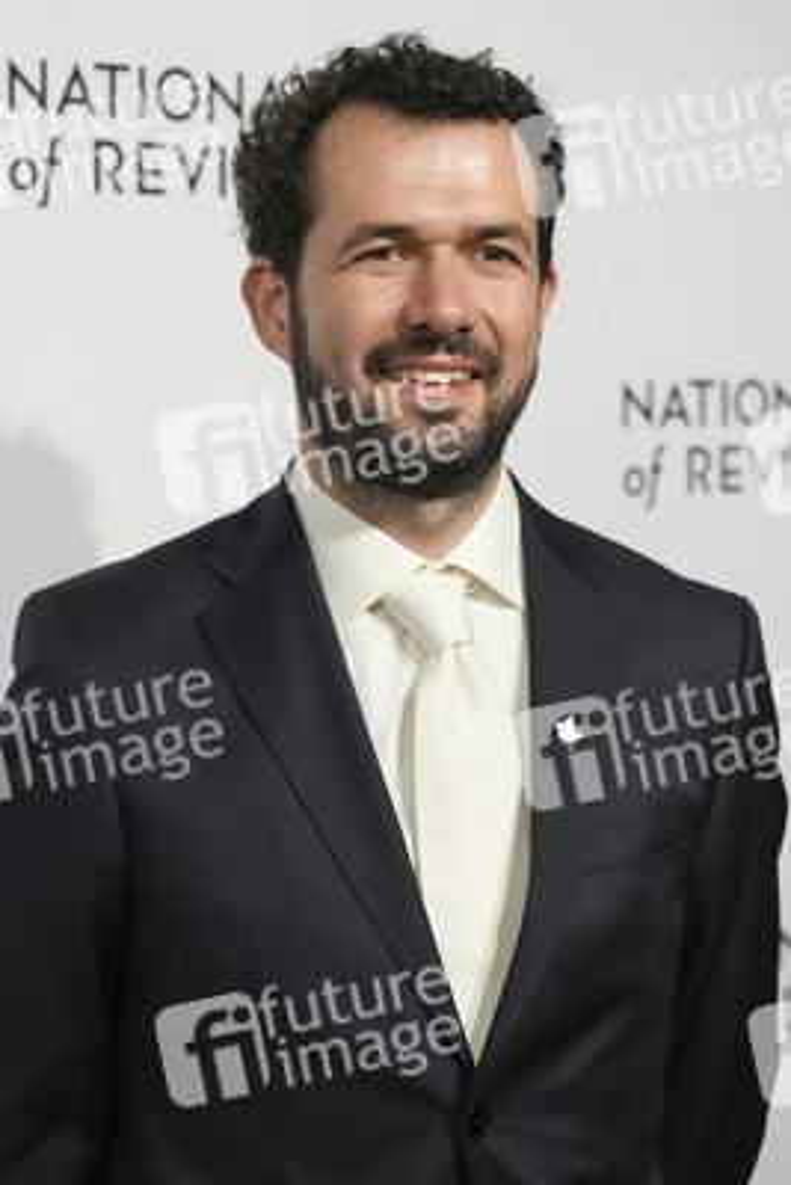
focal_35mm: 100
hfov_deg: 13.7
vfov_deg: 20.4
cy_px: 592
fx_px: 3293
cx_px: 396
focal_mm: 100
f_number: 5.6
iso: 10000
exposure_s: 1/400
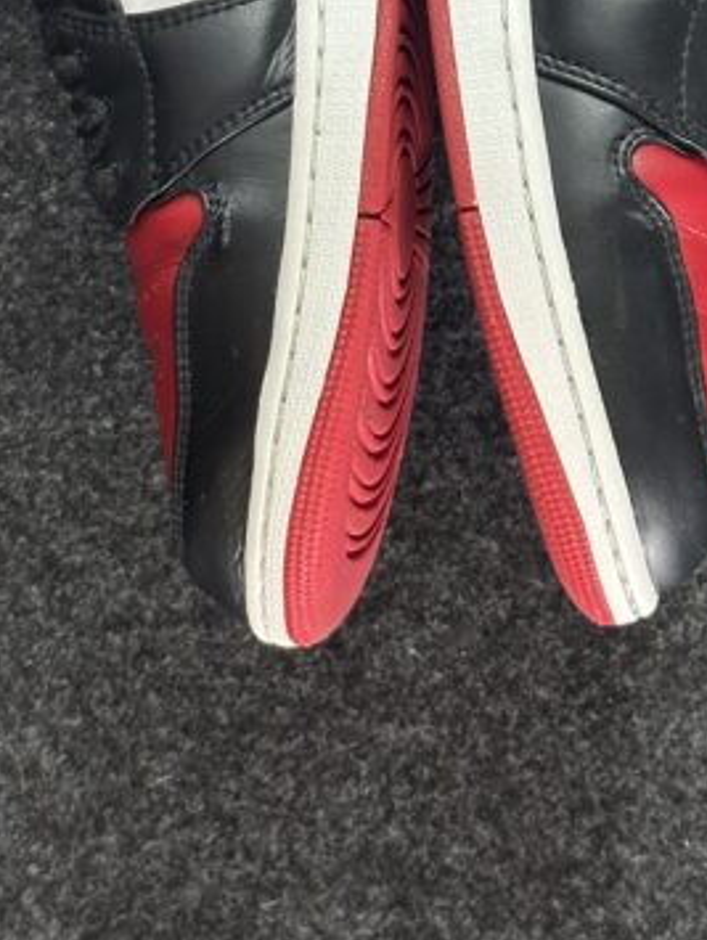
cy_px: -54
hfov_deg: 13.7
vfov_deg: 17.7
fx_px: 2936
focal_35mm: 108
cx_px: 424
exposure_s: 1/33
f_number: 1.78
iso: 200
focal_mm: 6.86
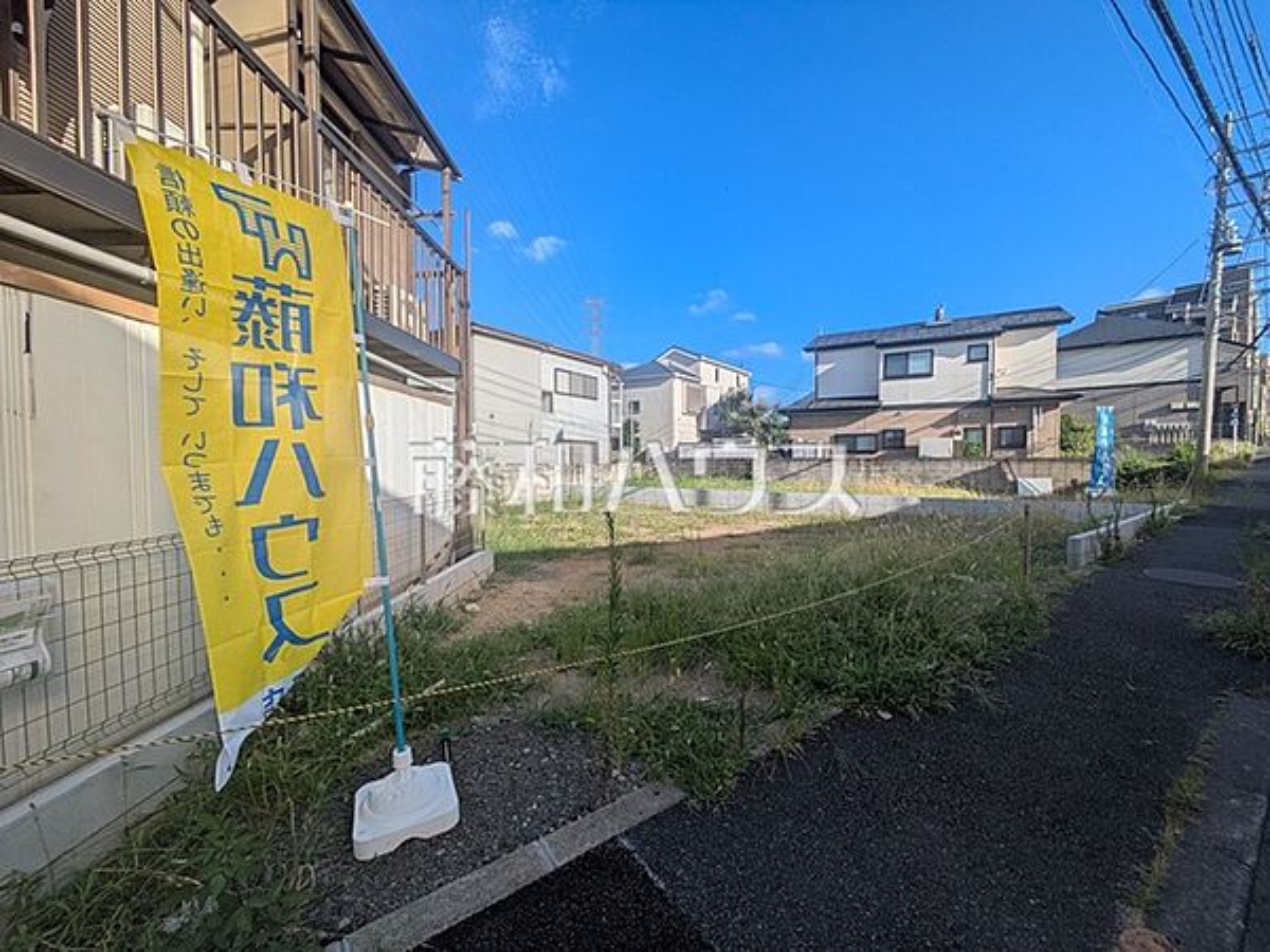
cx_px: 635
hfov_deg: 102.1
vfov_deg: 85.7
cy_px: 476
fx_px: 514
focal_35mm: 14
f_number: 2.2
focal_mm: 1.83
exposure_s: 1/1481
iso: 44
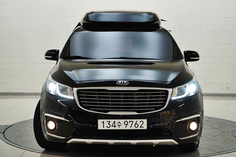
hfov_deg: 34.2
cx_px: 118
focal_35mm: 58
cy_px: 78
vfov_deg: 23.2
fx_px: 383
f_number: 5.6
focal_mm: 39
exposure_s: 1/60
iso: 200
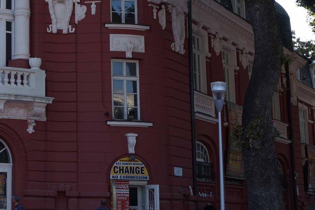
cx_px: -50
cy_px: 17
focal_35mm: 95
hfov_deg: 20.3
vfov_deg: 14.2
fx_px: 831
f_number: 9
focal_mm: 24
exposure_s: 1/100
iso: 100
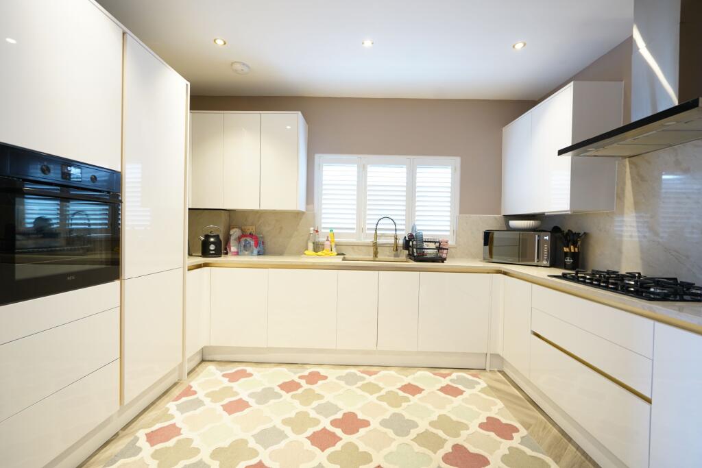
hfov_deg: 96.7
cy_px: 234
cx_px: 351
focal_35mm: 16
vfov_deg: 73.8
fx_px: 312
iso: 400
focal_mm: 16
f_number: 4.5
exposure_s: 1/10
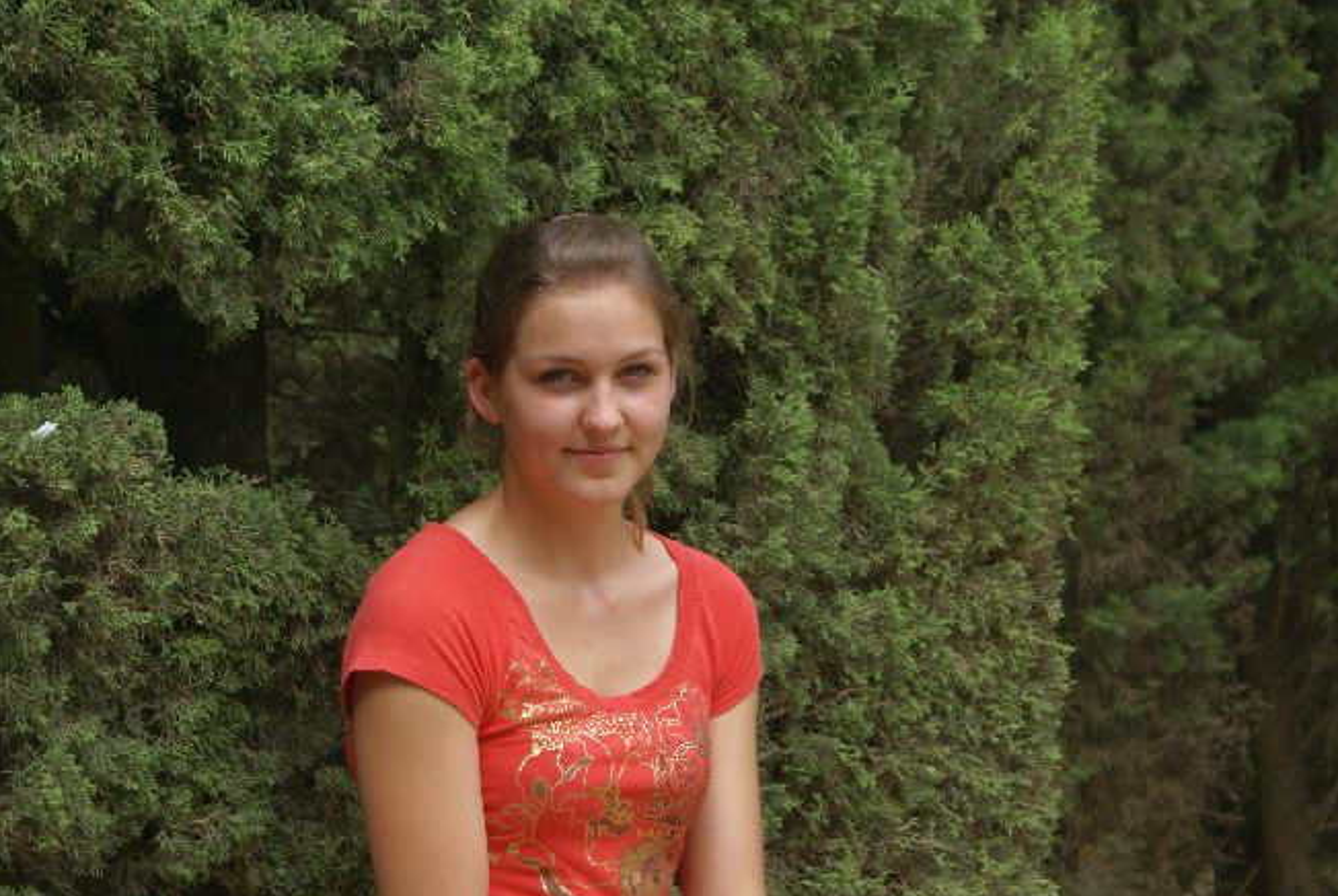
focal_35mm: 129
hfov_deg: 15.9
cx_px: 621
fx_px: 4801
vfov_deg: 10.7
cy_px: 532
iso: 400
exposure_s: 1/640
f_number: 7.1
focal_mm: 70
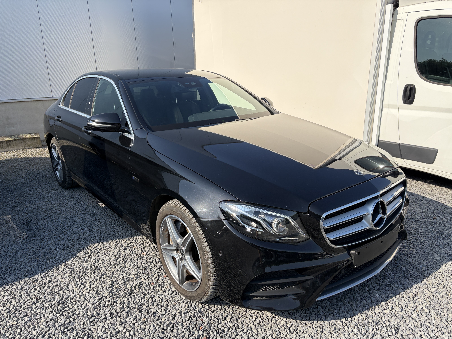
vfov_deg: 53.1
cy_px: 170
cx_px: 226
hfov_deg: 67.3
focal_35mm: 26
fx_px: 339
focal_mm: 5.96
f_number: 1.6
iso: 50
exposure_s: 1/2283
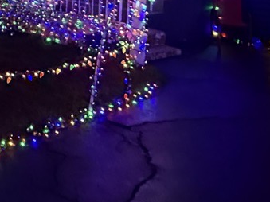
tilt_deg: +10.5
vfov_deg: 19.3
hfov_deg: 30.7
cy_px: -134
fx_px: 483
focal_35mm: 62
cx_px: 68
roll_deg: -1.4
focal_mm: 2.22
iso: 1600
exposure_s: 1/40
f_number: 2.2
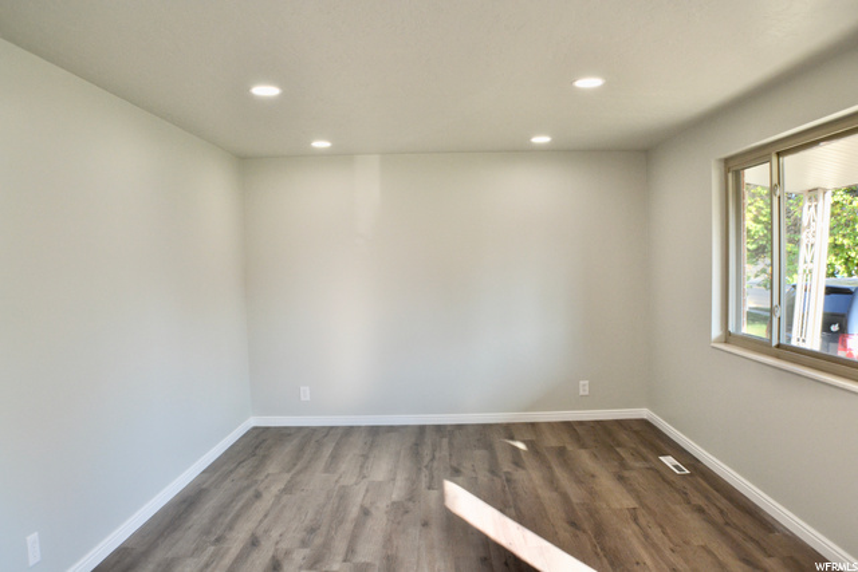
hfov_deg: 57.2
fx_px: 787
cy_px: 286
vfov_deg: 40.0
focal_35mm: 33
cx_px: 429
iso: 400
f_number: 5.6
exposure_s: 1/125
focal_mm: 22
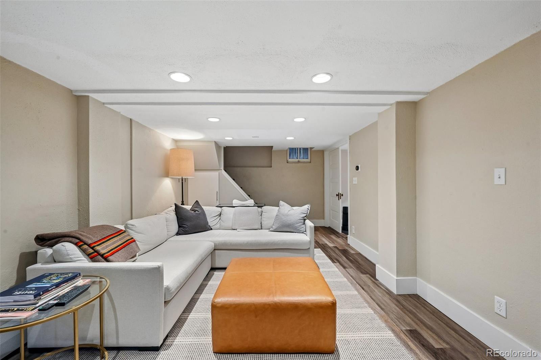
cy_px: 180
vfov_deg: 81.2
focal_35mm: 14
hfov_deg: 104.3
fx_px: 210
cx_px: 270
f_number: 10
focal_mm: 14
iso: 400
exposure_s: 1/5
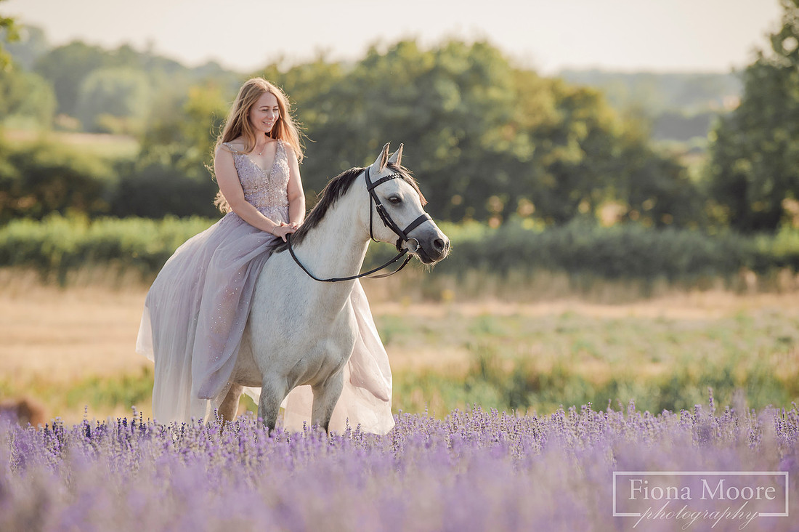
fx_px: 4219
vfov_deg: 7.2
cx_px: 389
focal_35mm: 190
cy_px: 281
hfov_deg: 10.8
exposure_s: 1/2000
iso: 320
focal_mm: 180
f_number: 4
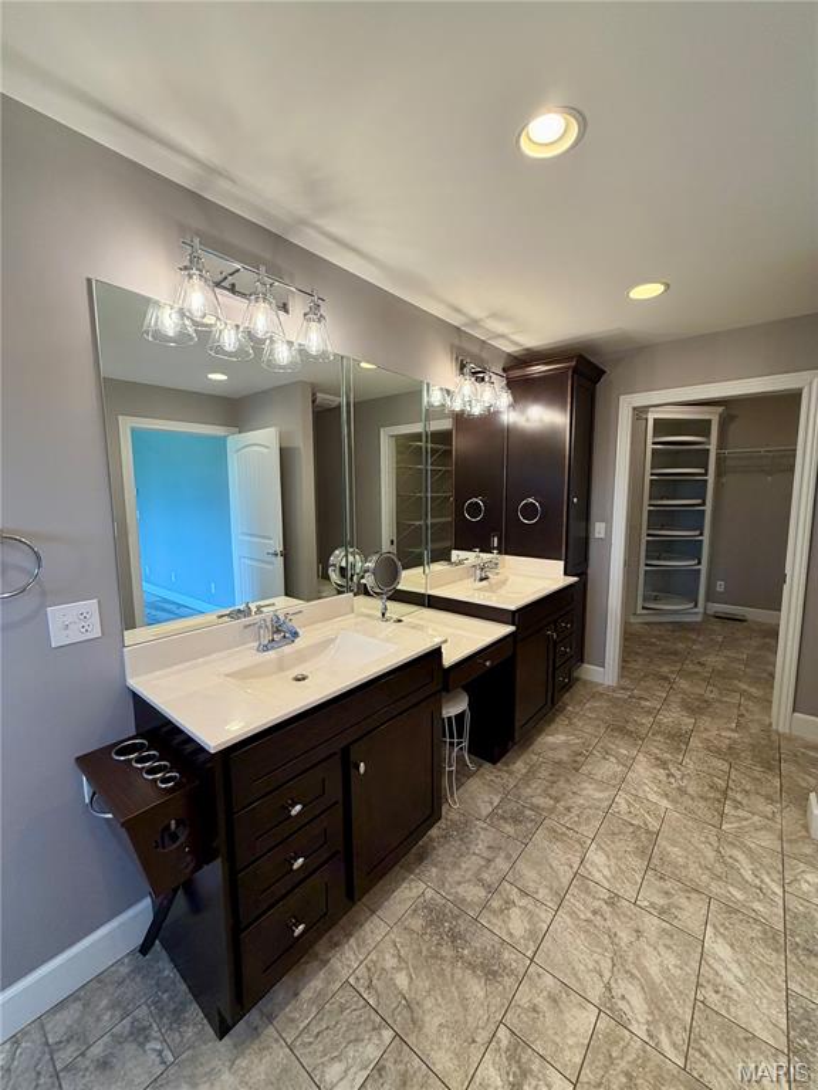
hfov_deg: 85.7
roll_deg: +0.2
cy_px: 545
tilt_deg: -6.0
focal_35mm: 14
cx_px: 409
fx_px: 441
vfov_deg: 102.1
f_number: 2.2
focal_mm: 2.22
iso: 200
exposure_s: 1/120
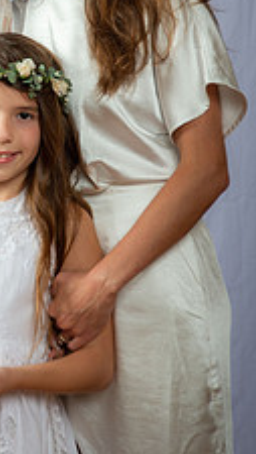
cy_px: 85
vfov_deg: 15.4
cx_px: -21
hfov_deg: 8.7
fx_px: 1661
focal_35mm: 138
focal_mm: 66
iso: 250
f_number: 5.6
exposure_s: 1/200
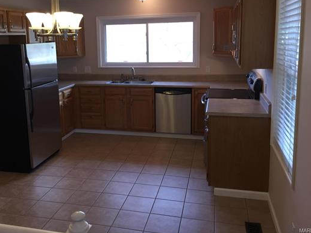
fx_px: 323
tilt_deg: -9.9
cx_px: 124
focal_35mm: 36
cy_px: 90
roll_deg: +1.2
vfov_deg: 39.4
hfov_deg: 51.0
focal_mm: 4.15
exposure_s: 1/30
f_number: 2.2
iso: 32
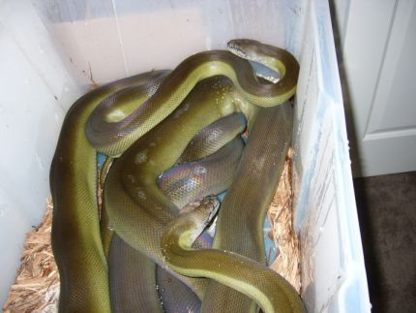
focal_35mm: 35
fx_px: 421
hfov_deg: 52.6
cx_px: 208
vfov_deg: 40.7
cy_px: 156
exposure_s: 1/60
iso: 100
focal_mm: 5.8
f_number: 2.8
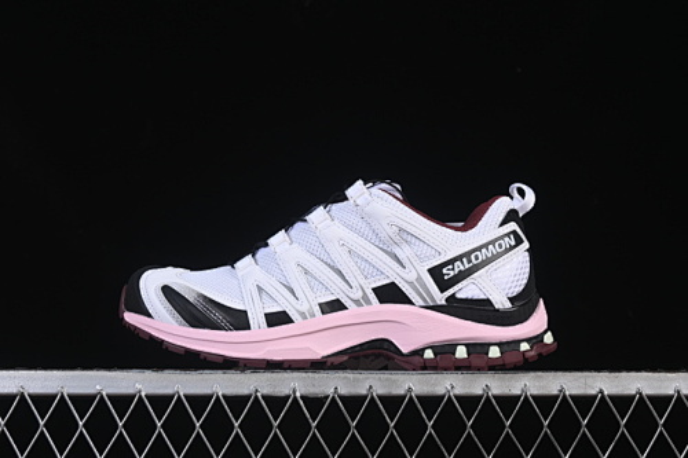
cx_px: 344
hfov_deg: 27.0
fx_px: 1433
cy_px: 229
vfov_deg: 18.2
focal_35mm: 75
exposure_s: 1/80
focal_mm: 50
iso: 160
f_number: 8
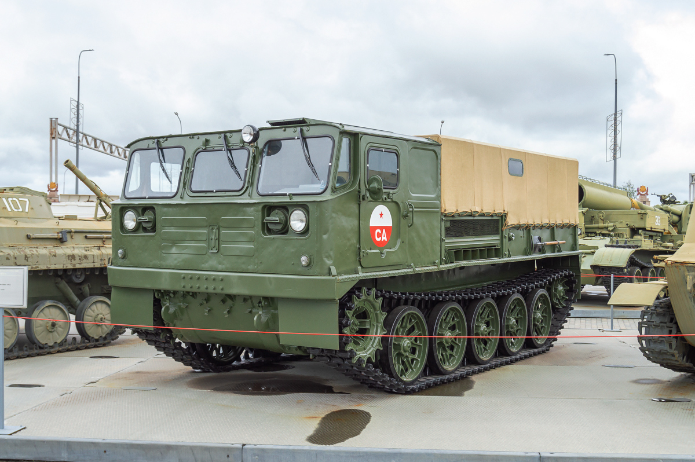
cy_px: 231
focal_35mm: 39
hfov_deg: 49.6
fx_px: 752
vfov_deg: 34.2
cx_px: 348
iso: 200
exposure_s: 1/200
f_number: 7.1
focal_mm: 26
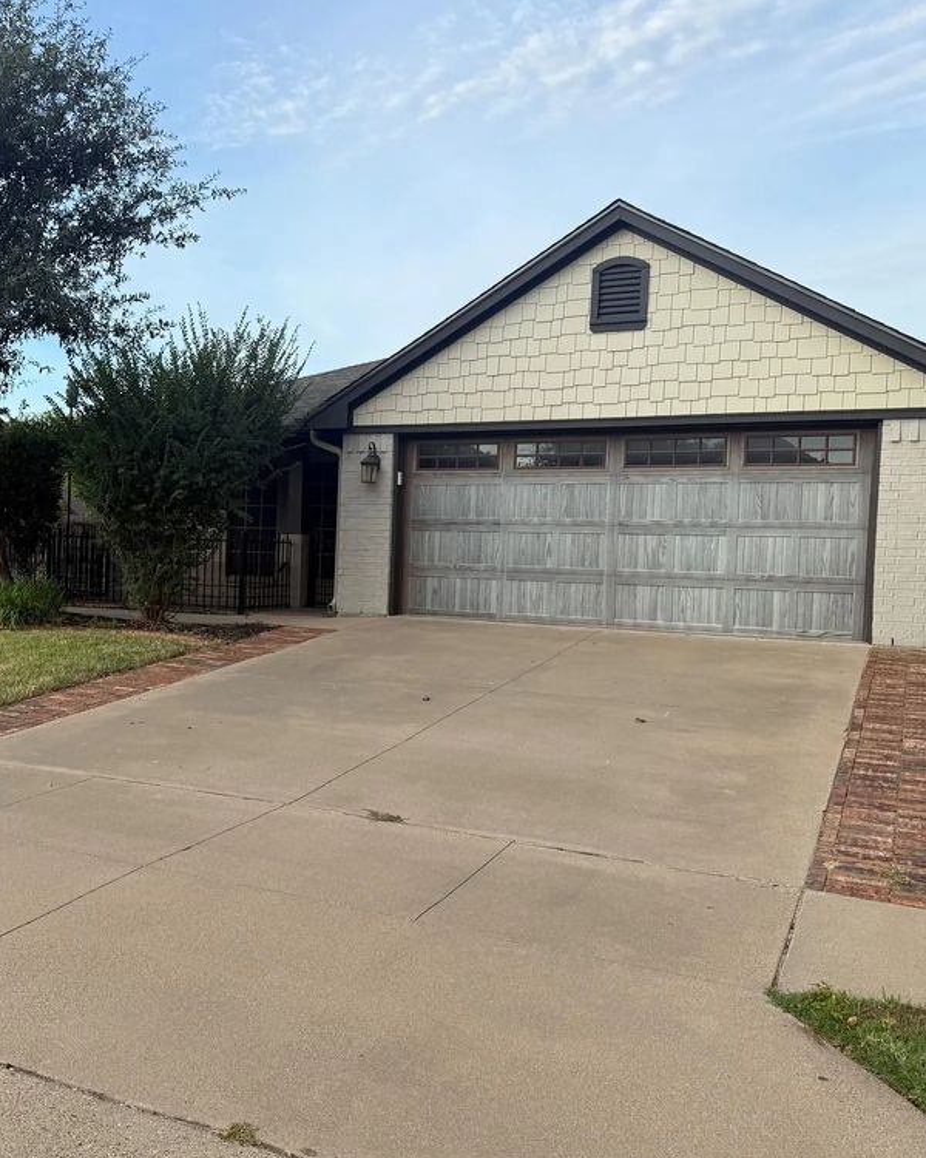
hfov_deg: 45.1
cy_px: 581
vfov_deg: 55.7
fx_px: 1096
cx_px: 309
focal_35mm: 32
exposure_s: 1/1493
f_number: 1.78
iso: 80
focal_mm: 6.76
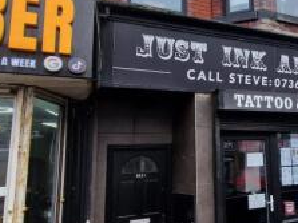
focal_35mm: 34
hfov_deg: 48.8
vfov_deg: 41.7
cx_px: 263
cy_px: 101
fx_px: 293
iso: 50
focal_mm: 2.2
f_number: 2.2
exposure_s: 1/1220
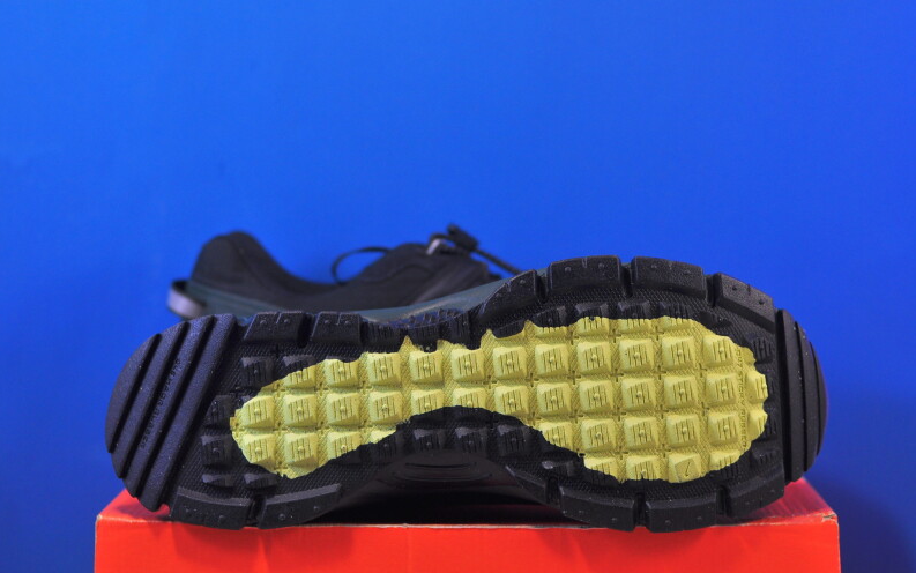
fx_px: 1923
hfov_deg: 26.8
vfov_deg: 16.9
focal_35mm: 77
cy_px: 279
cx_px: 461
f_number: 2.8
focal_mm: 50
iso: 250
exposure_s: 1/320
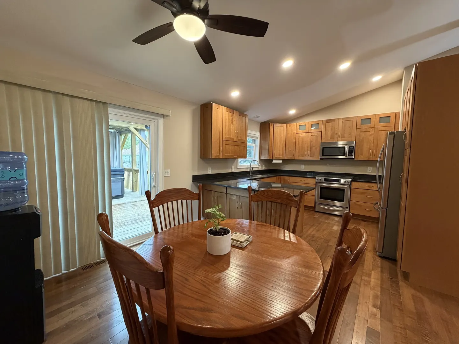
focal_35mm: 14
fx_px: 186
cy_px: 172
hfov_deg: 102.1
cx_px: 230
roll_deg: -1.0
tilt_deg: -4.9
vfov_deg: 85.7
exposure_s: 1/60
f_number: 2.2
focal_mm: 2.22
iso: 400
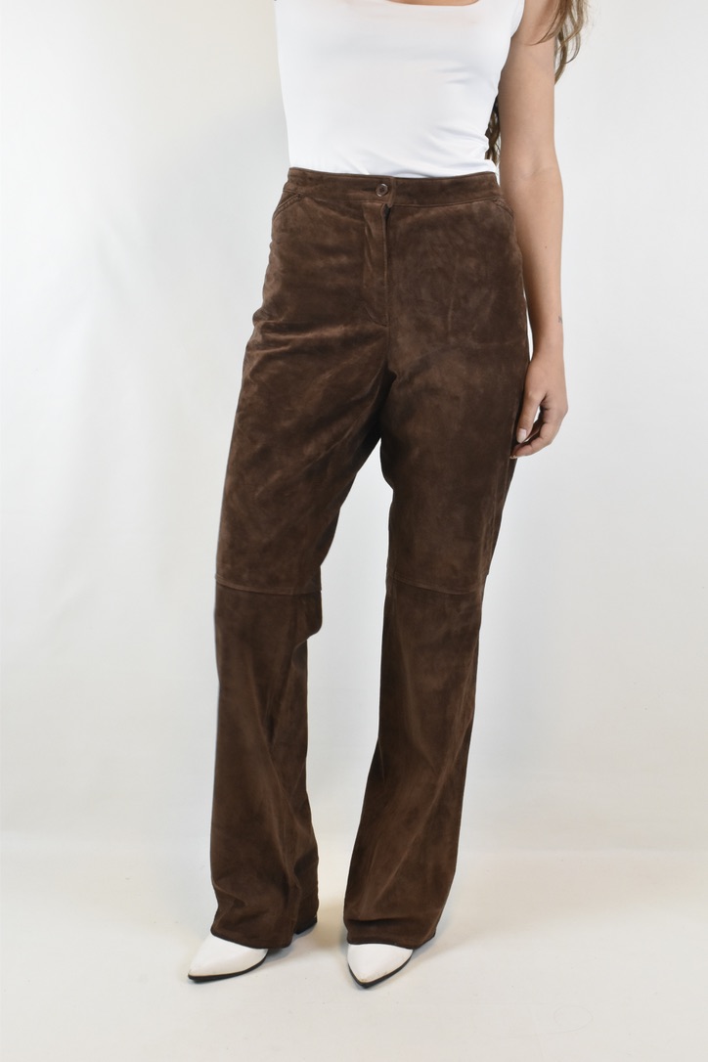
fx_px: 1416
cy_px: 531
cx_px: 354
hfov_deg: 28.1
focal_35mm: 48
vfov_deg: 41.1
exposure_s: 1/25
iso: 1600
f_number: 16
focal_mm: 32
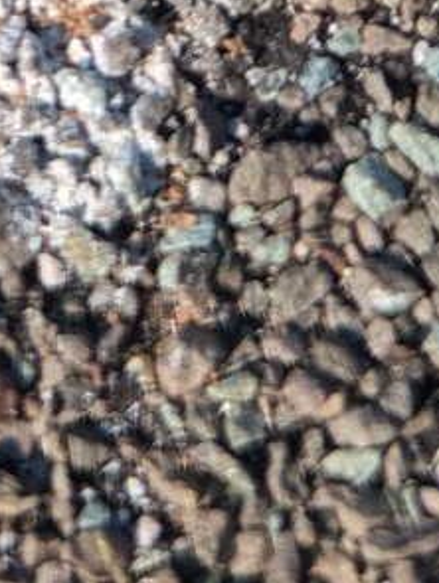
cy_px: -494
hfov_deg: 11.6
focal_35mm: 127
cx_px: 32
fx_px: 2143
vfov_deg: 13.7
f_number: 1.89
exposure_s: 1/1420
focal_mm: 5.43
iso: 49
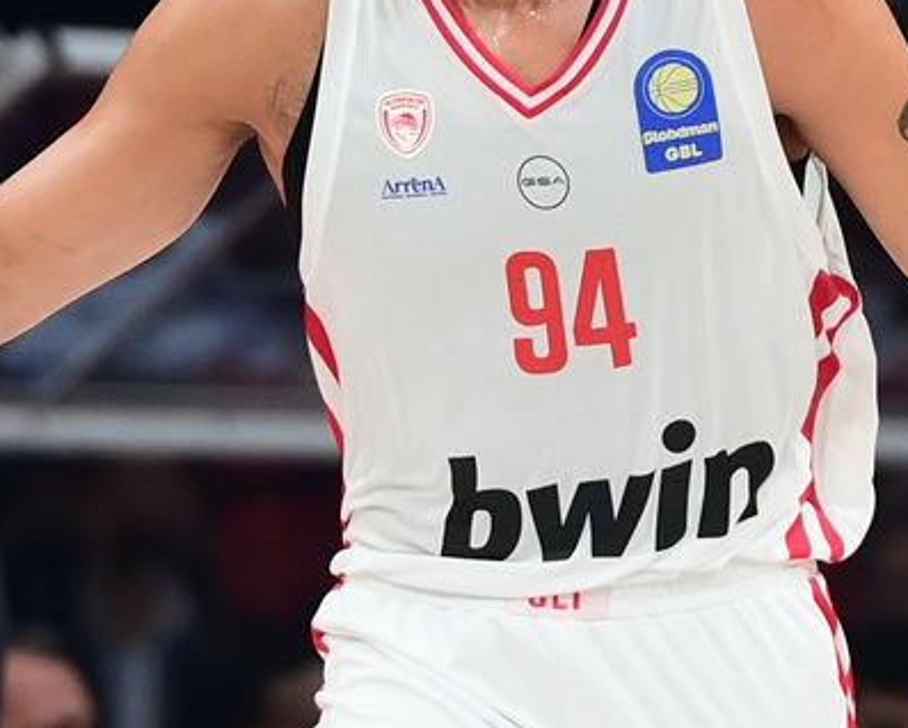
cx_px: 377
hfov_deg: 4.2
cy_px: 171
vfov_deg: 3.3
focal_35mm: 463
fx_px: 12448
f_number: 3.2
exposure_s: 1/1000
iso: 2500
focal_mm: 200
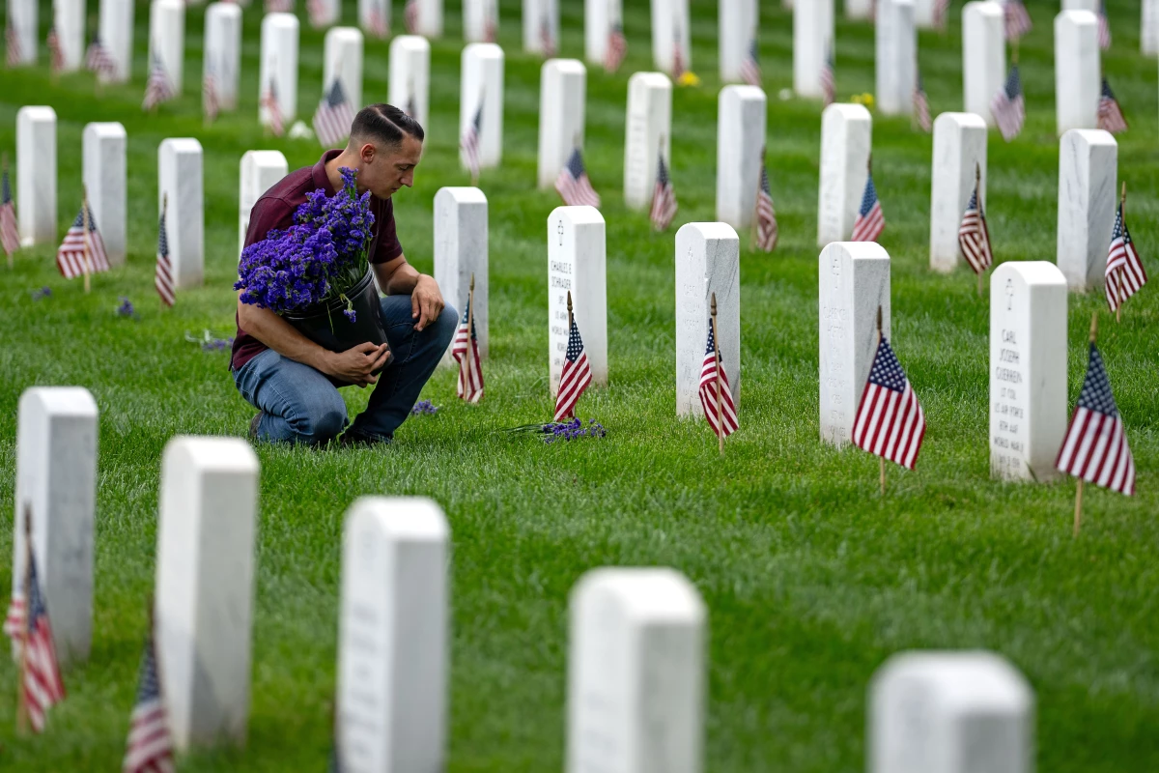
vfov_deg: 6.8
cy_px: 386
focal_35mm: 202
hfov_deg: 10.2
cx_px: 580
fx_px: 6503
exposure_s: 1/2000
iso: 50
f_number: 1.8
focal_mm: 135
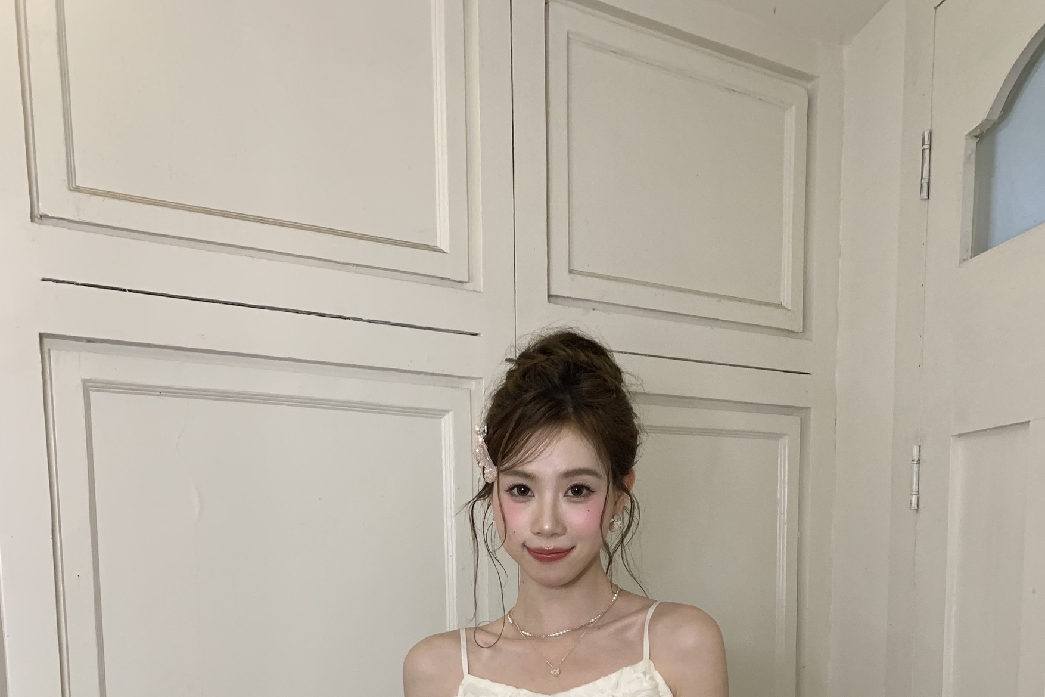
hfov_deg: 51.9
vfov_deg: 33.1
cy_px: 687
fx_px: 1074
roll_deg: +2.4
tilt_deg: -6.0
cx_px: 533
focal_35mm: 37
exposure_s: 1/50
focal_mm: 4.25
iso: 125
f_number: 1.8
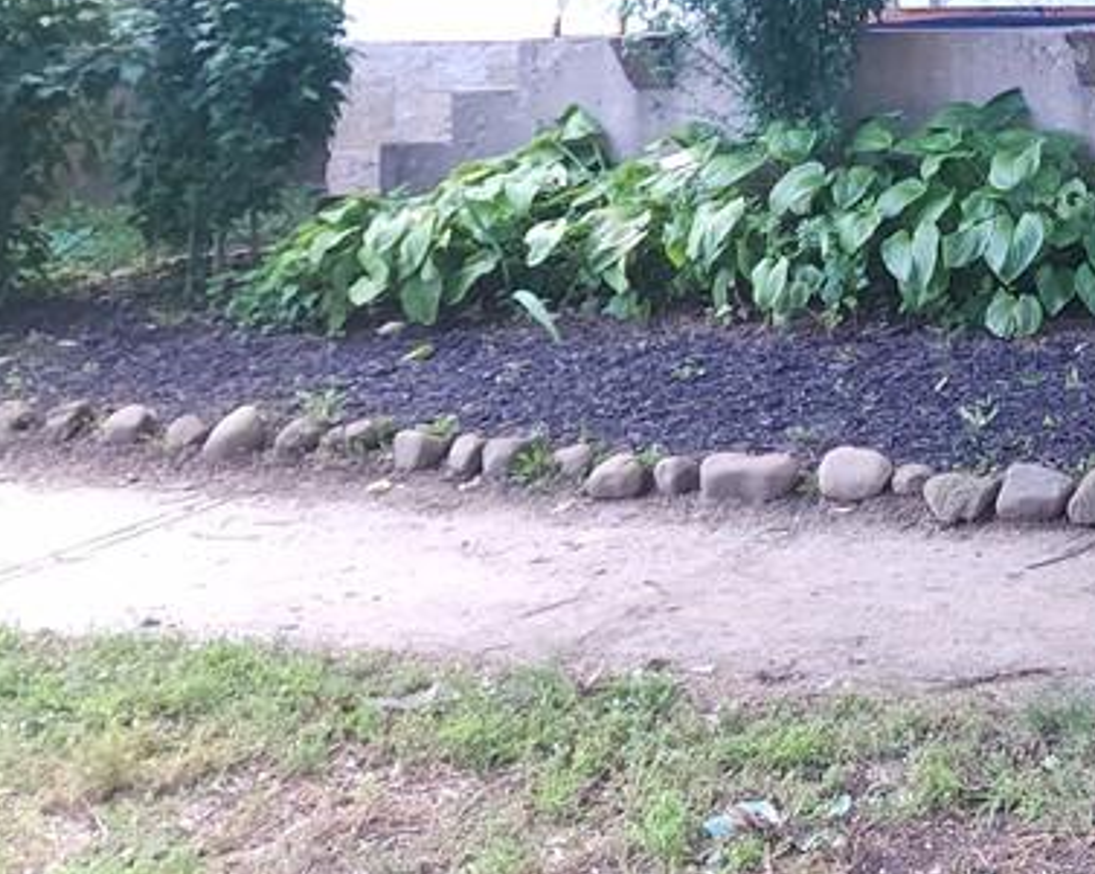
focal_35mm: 61
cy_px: -139
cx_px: 1229
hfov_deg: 28.0
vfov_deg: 23.1
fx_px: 1975
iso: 320
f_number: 1.8
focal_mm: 6.4
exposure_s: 1/500
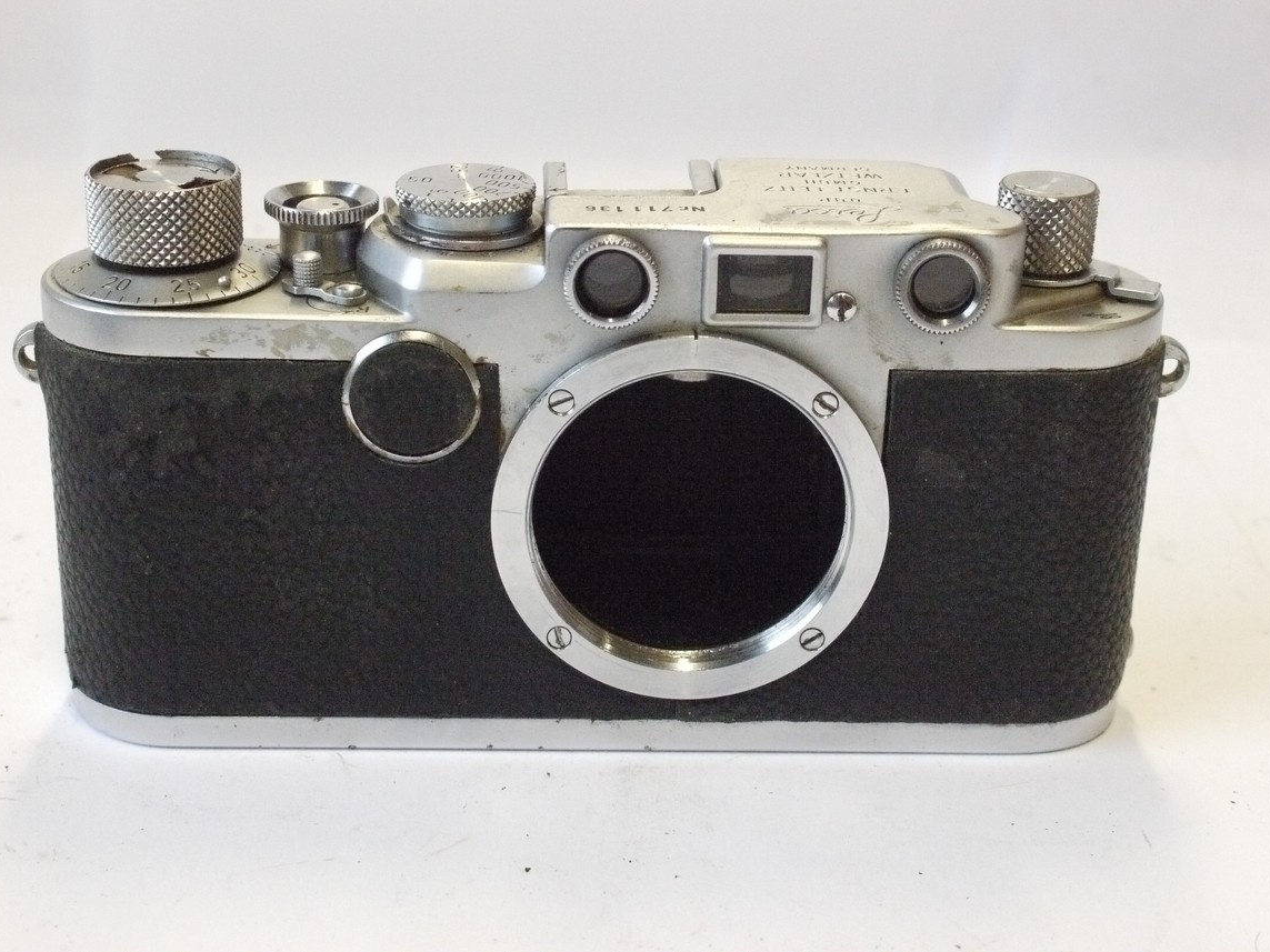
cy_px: 455
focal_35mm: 63
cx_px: 619
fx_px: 2311
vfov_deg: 23.3
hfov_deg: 30.7
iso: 3200
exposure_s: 1/160
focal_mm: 30
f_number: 8
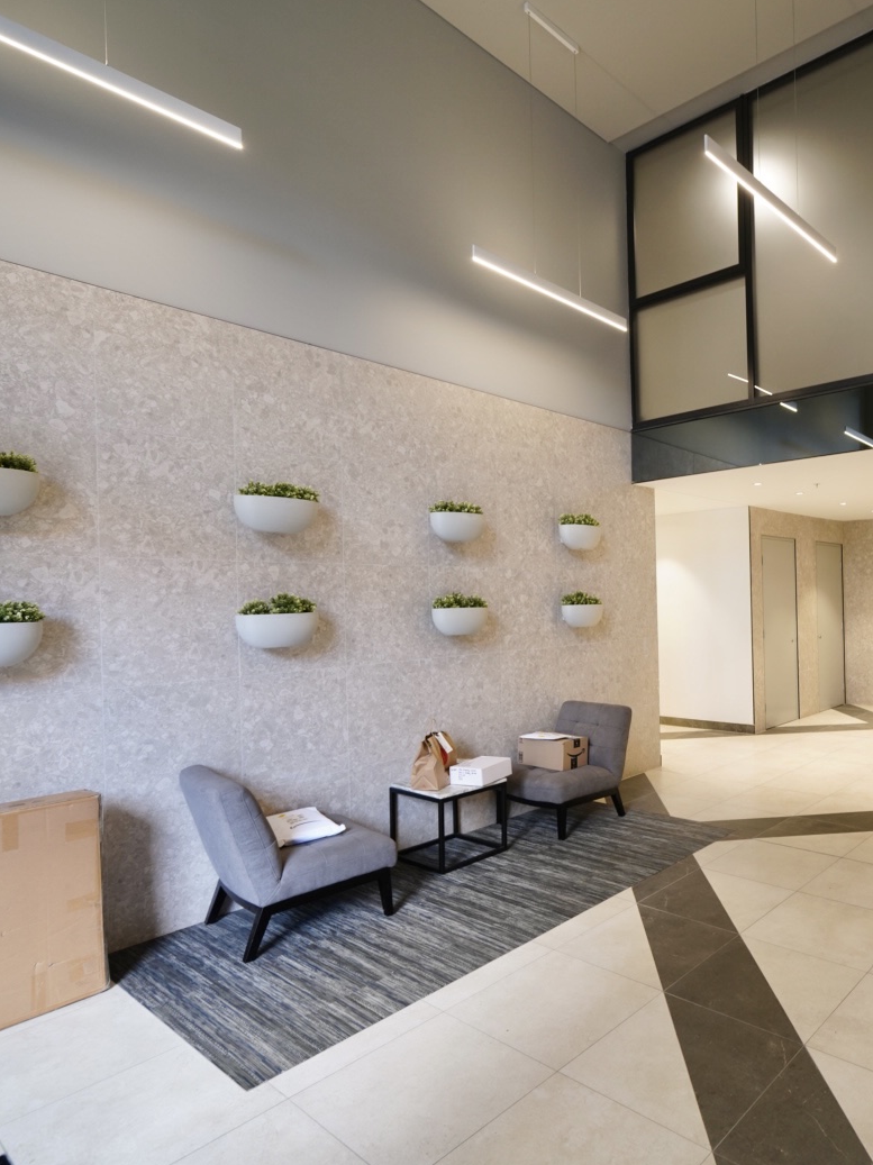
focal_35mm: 21
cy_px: 599
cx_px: 649
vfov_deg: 79.0
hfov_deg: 60.1
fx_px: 707
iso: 400
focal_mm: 14
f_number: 4
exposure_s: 1/30
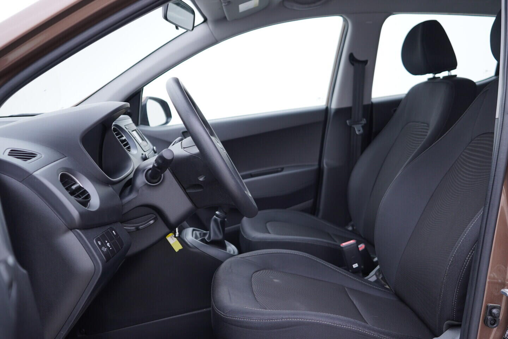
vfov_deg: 36.9
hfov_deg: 53.1
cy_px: 170
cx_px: 254
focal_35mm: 36
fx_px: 508
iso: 125
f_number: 2.8
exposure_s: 1/40
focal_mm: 24
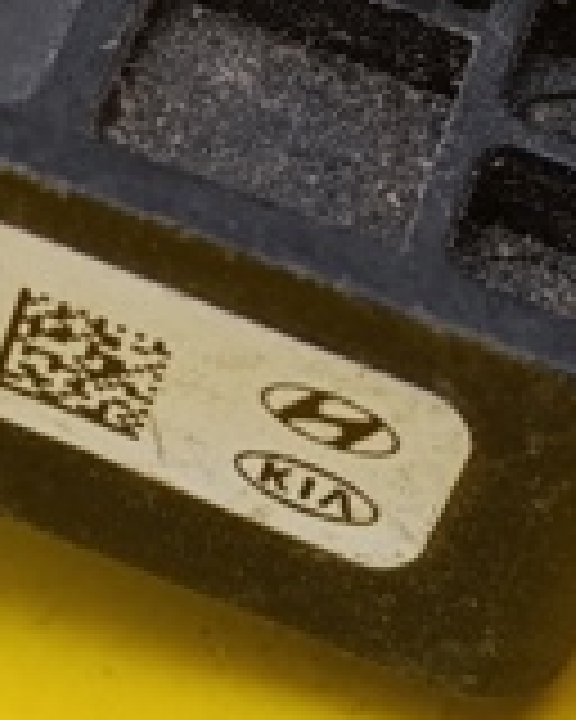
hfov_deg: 8.6
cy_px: 158
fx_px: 3814
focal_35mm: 179
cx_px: 223
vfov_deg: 10.8
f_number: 1.6
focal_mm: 6.14
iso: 50
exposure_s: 1/99.9
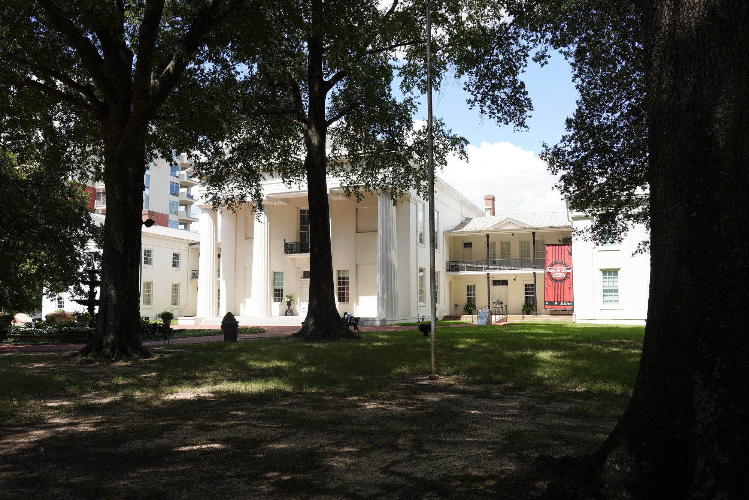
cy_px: 250
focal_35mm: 28
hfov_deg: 65.5
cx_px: 374
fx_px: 583
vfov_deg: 46.4
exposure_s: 1/100
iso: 100
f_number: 10
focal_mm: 28
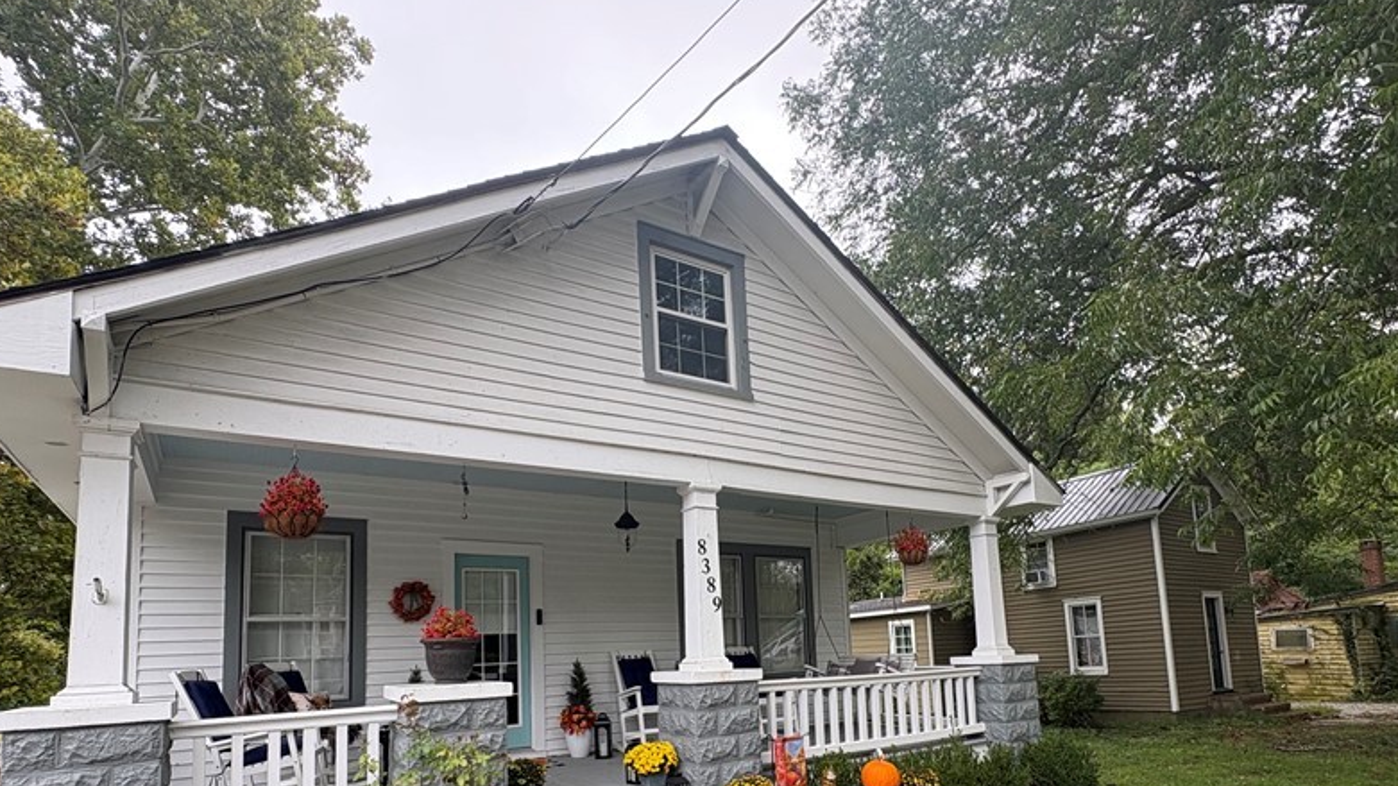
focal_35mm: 20
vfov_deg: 53.6
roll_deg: +2.4
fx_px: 741
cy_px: 578
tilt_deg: +6.1
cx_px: 718
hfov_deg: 86.6
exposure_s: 1/146
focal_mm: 2.22
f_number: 2.2
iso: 40
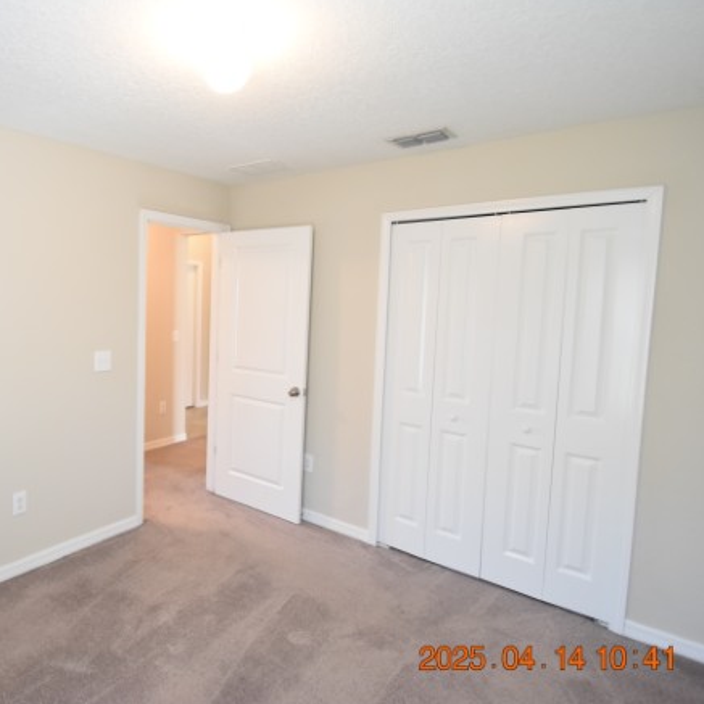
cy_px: 330
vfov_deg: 72.1
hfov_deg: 69.0
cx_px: 206
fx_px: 483
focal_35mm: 21
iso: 1250
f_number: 3.5
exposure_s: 1/60
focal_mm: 10
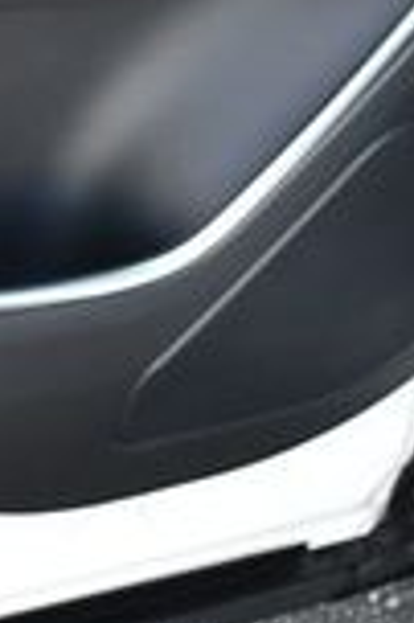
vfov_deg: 13.0
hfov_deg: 8.7
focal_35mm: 152
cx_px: -303
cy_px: -209
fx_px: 2628
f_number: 3.5
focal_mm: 18
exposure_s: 1/250
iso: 800
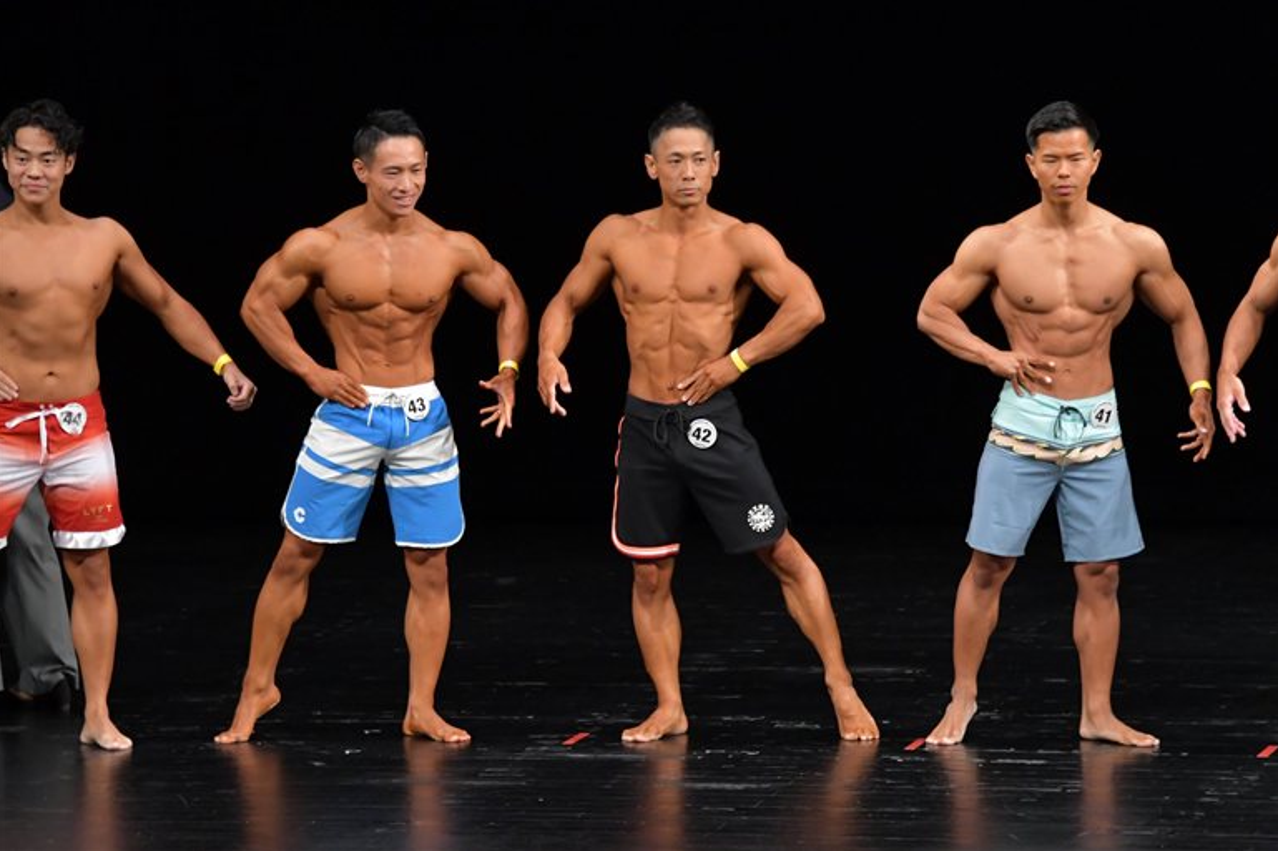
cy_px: 426
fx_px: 9119
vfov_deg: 5.3
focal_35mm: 257
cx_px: 637
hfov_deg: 8.0
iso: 3200
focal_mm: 170
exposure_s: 1/400
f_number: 5.6
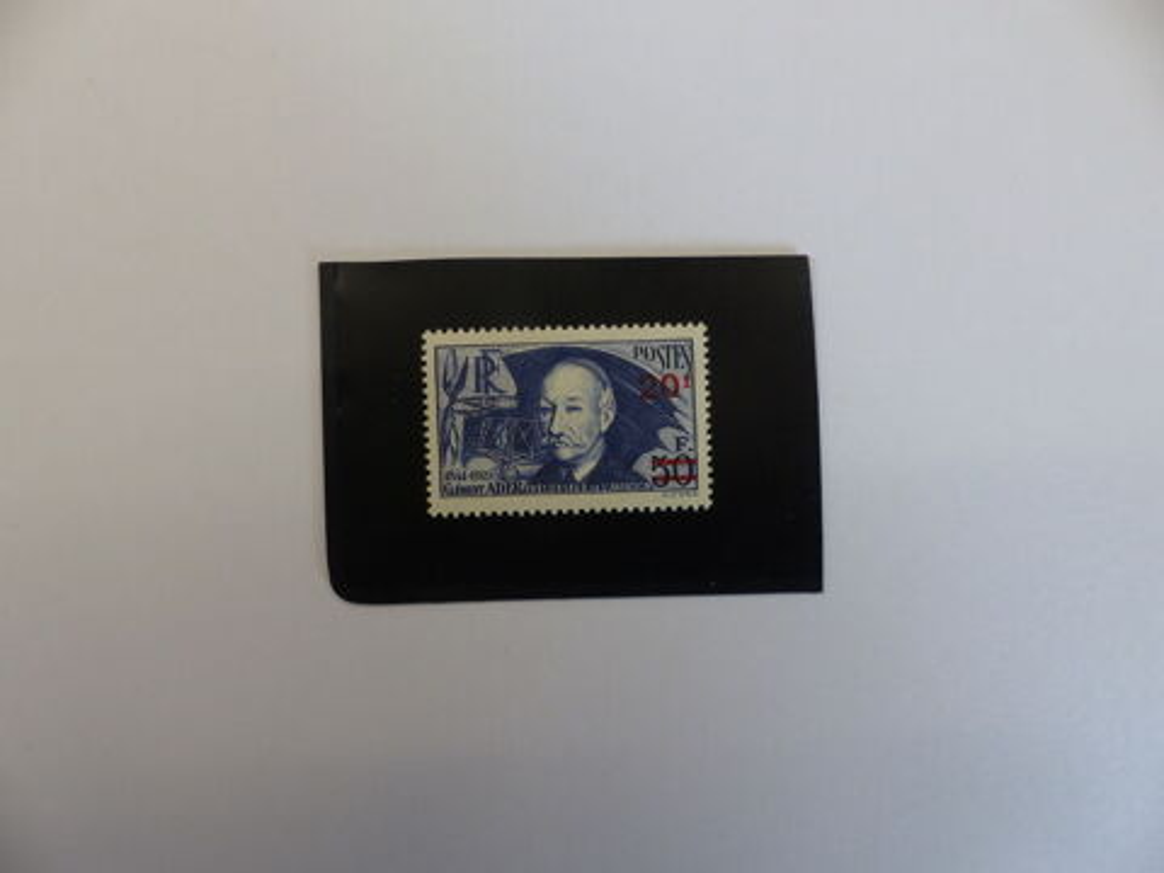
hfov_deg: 69.4
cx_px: 582
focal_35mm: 25
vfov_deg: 54.9
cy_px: 436
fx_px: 841
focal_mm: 4.5
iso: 125
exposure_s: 1/60
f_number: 2.8
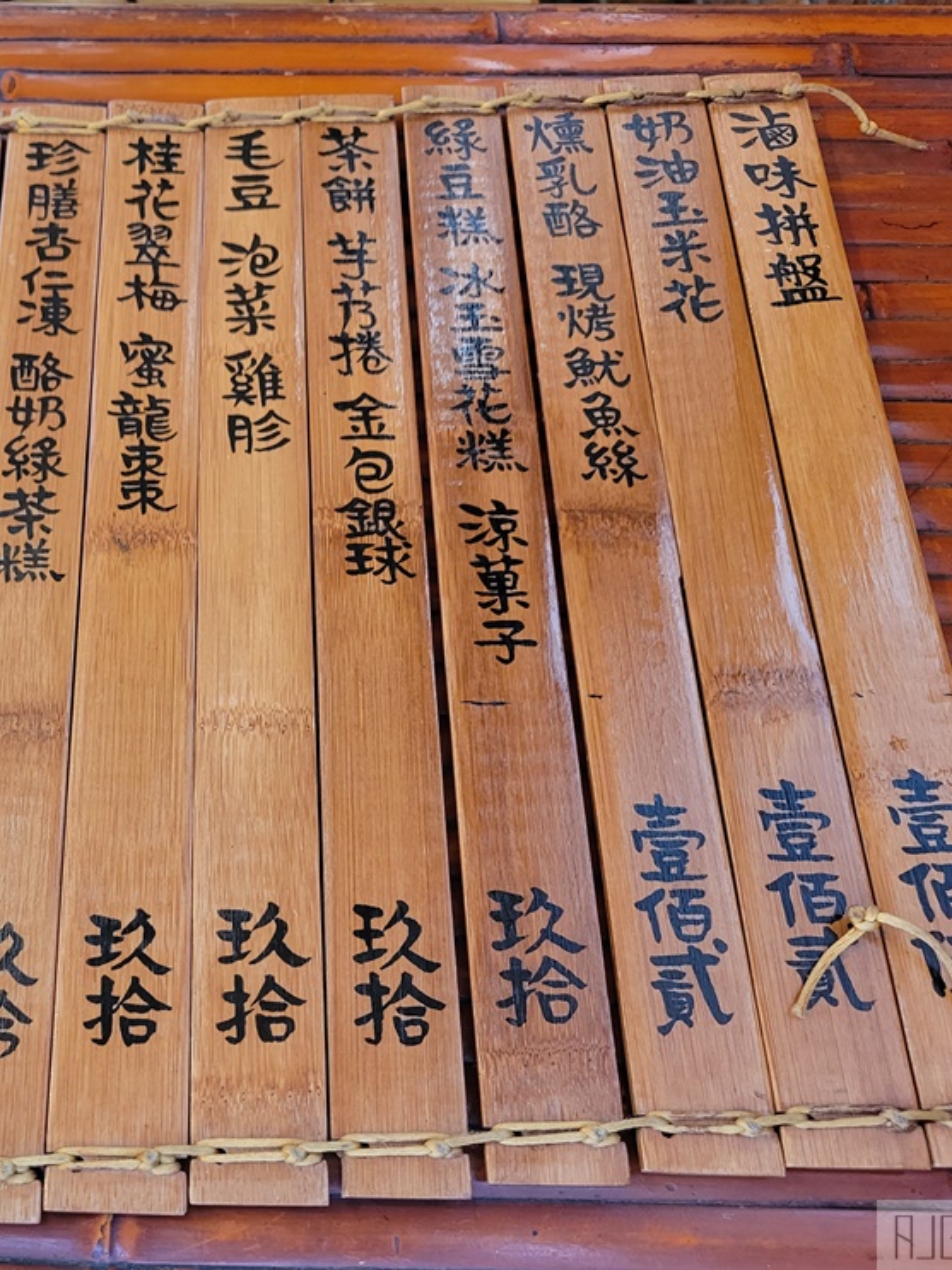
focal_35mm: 35
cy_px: 631
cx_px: 193
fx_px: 1284
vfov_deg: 52.6
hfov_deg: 39.1
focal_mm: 5.4
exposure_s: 1/40
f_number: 1.8
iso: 320
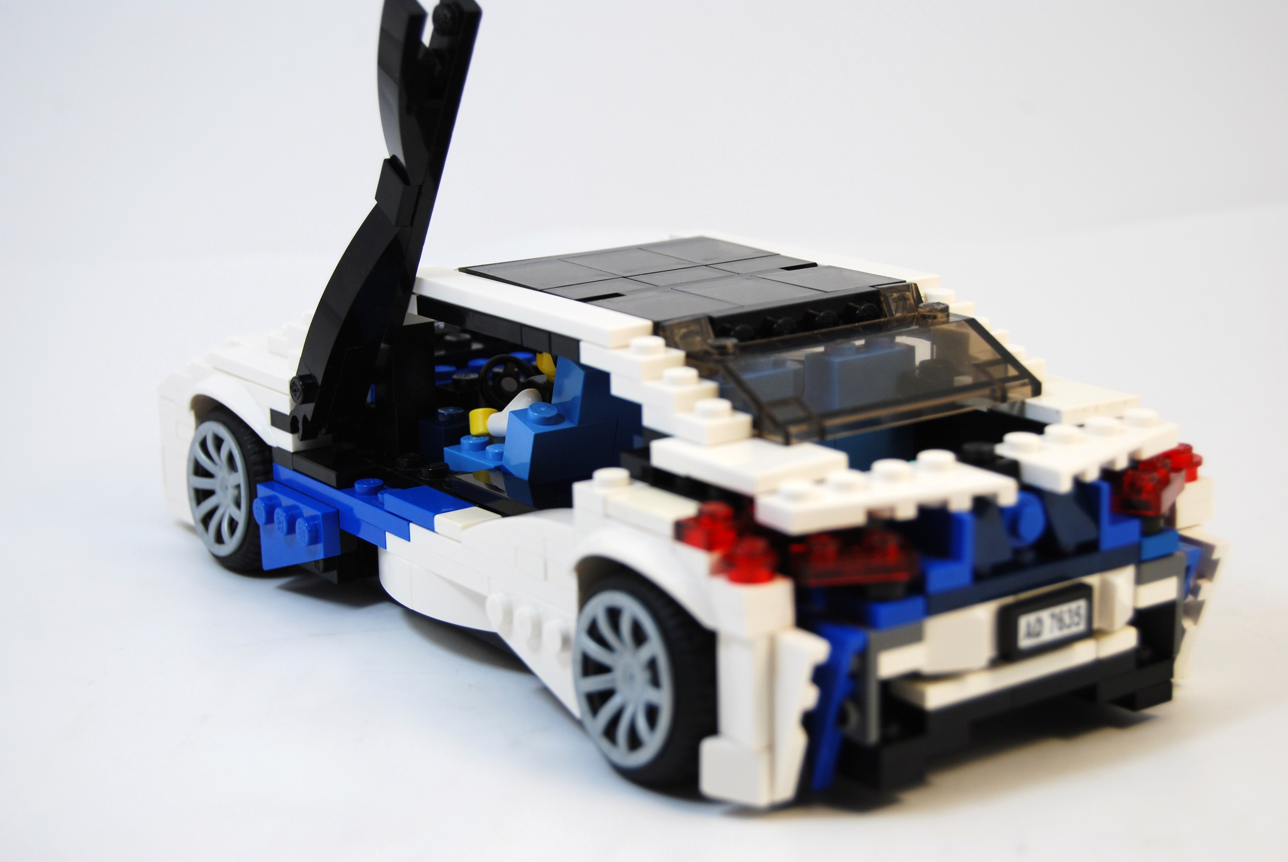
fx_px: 2472
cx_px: 644
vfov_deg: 19.8
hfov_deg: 29.2
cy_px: 431
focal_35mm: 69
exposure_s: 1/125
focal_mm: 46
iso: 200
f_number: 5.6
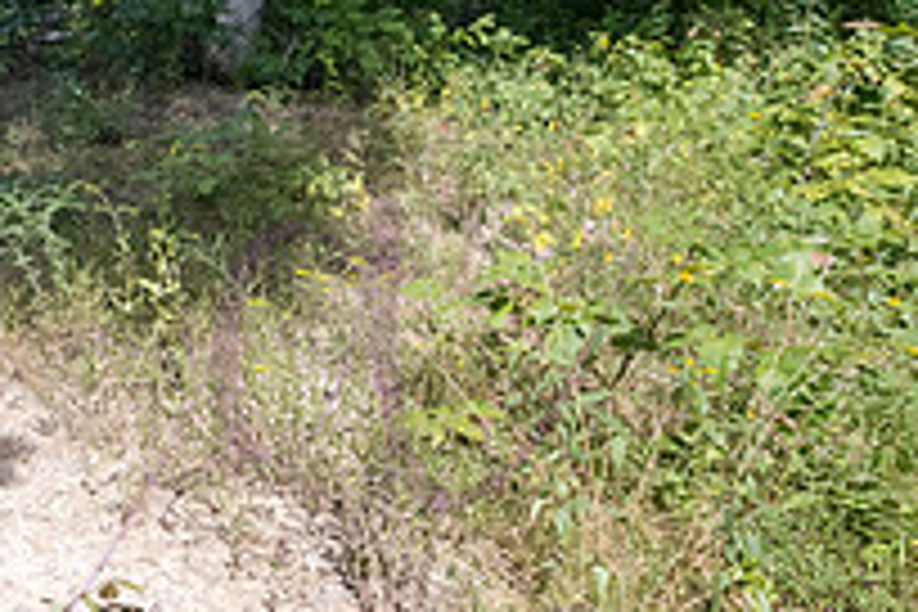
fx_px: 1096
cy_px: -26
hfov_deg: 34.2
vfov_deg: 28.8
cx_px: -242
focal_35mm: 43
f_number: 10
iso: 320
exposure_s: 1/200
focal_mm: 14
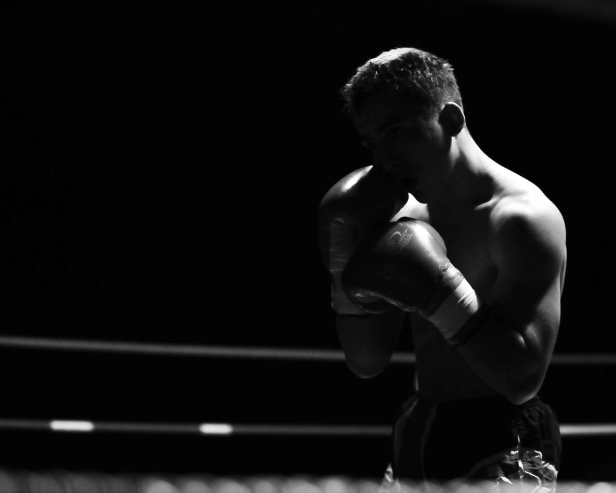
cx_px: 327
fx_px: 1732
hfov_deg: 20.2
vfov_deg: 16.2
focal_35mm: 95
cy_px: 225
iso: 3200
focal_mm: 75
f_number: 2.8
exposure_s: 1/500
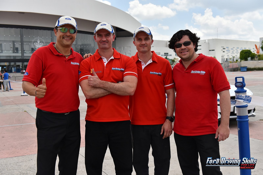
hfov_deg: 50.7
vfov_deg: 35.1
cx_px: 132
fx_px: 278
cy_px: 88
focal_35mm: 38
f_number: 4
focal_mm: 38
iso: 400
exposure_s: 1/3200
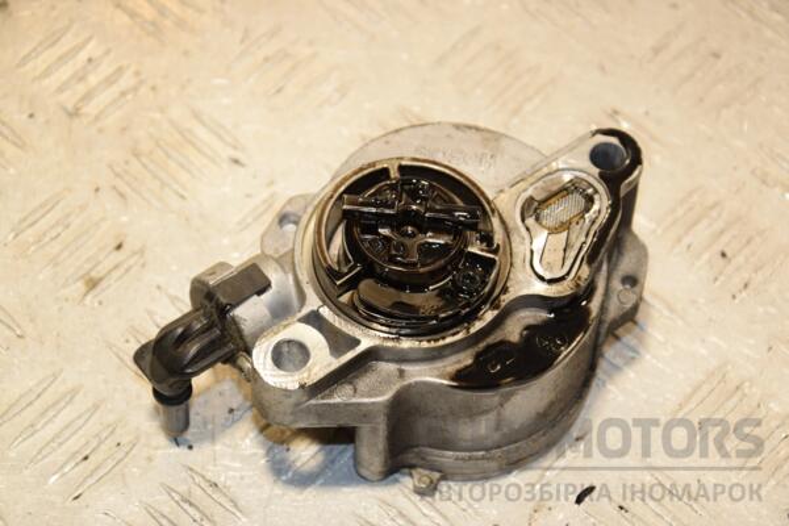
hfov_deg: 18.2
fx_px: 2465
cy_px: 263
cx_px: 394
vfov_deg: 12.2
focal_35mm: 112
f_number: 7.1
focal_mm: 75
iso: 800
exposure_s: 1/200
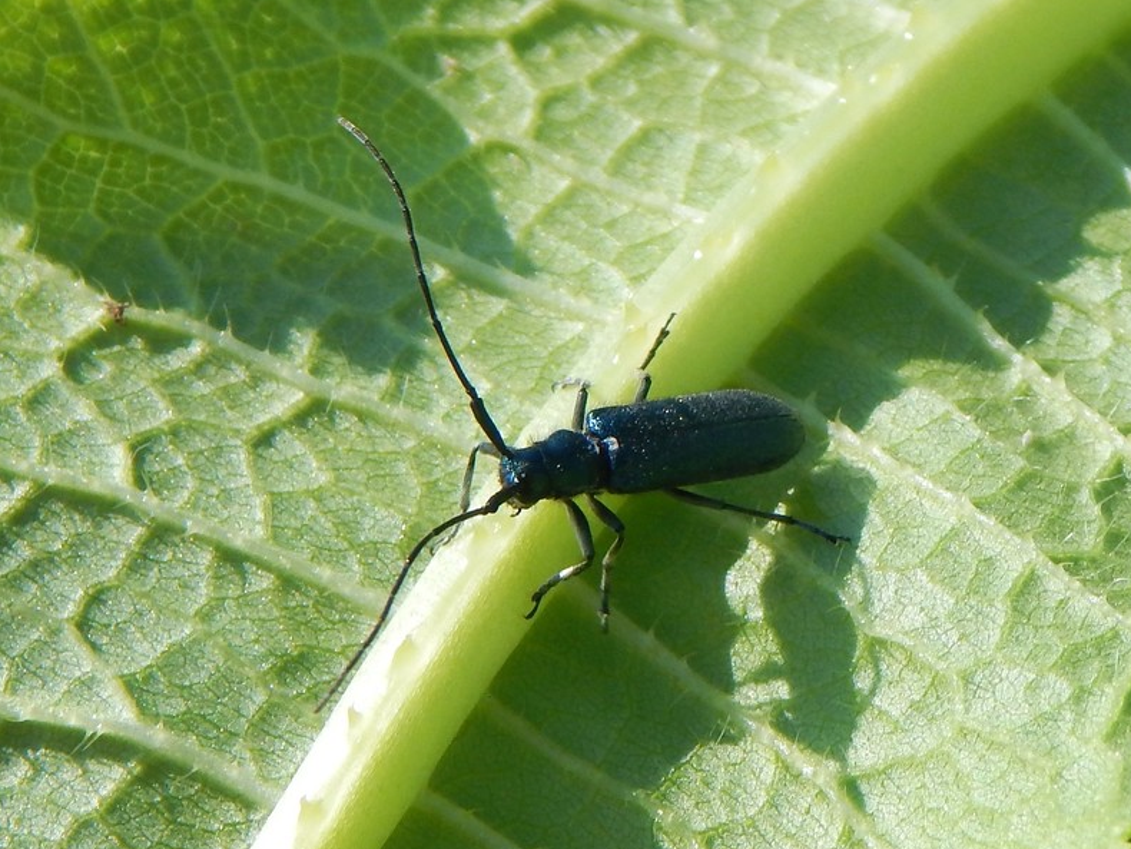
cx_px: 609
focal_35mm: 81
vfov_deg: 18.2
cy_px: 447
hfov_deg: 24.1
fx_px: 2647
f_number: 4.2
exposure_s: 1/1000
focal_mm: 13.5
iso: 125
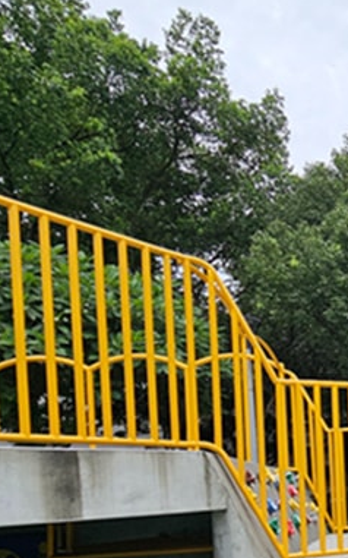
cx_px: 499
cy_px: 475
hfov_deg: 26.6
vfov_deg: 48.6
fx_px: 562
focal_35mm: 37
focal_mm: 2.2
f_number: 2.2
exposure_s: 1/2643
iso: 50
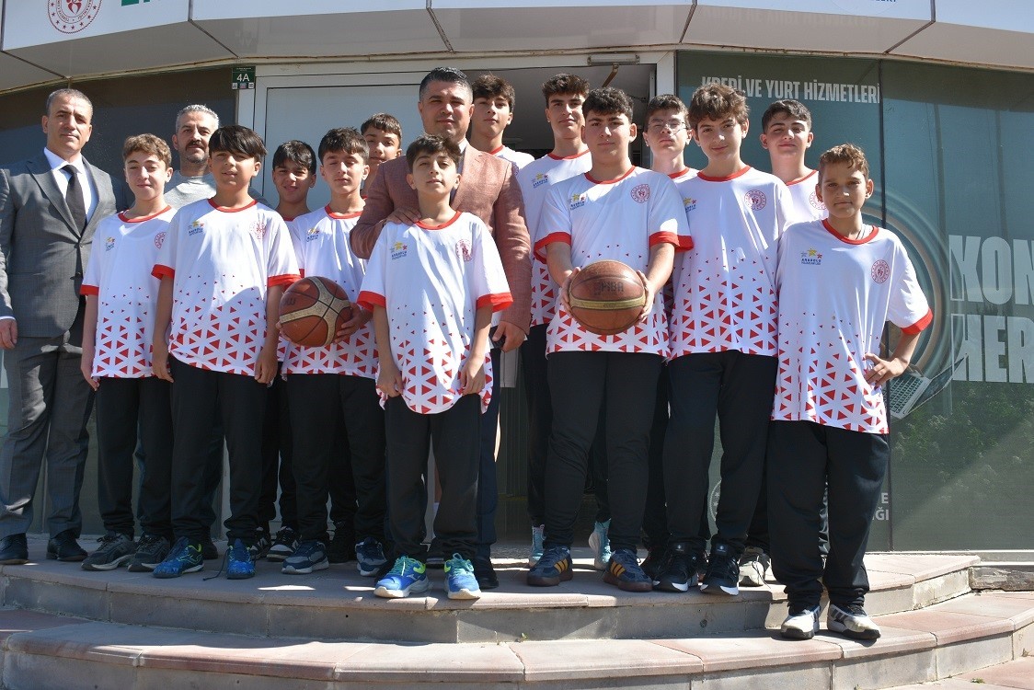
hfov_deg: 49.5
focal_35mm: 39
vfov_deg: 34.2
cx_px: 517
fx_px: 1120
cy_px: 345
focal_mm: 26
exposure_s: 1/500
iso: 280
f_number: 8
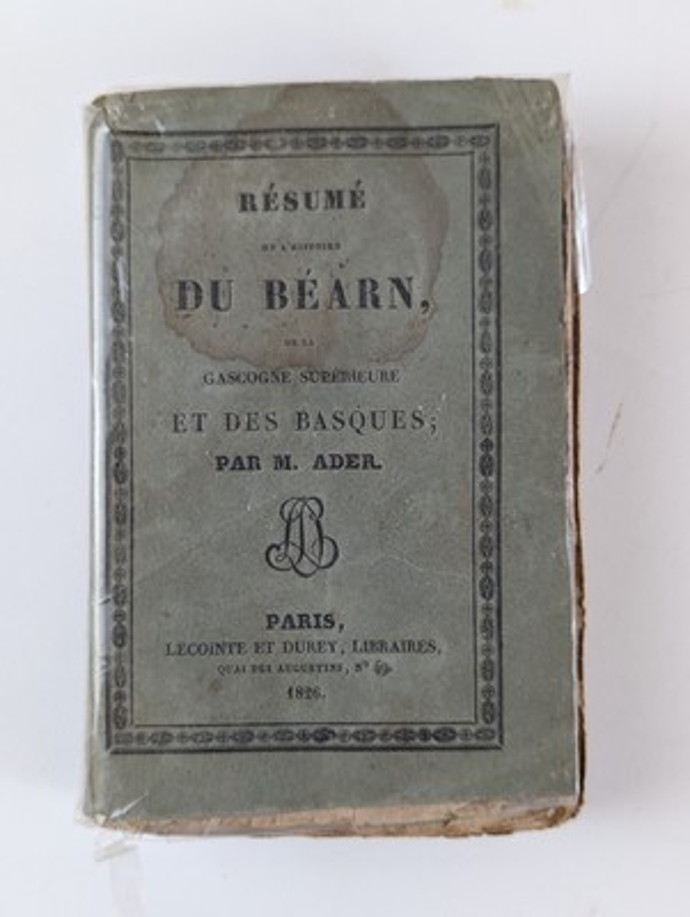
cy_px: 458
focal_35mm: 48
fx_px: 1273
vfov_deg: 39.6
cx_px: 345
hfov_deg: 30.3
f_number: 1.85
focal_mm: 6.81
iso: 64
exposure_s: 1/99.9
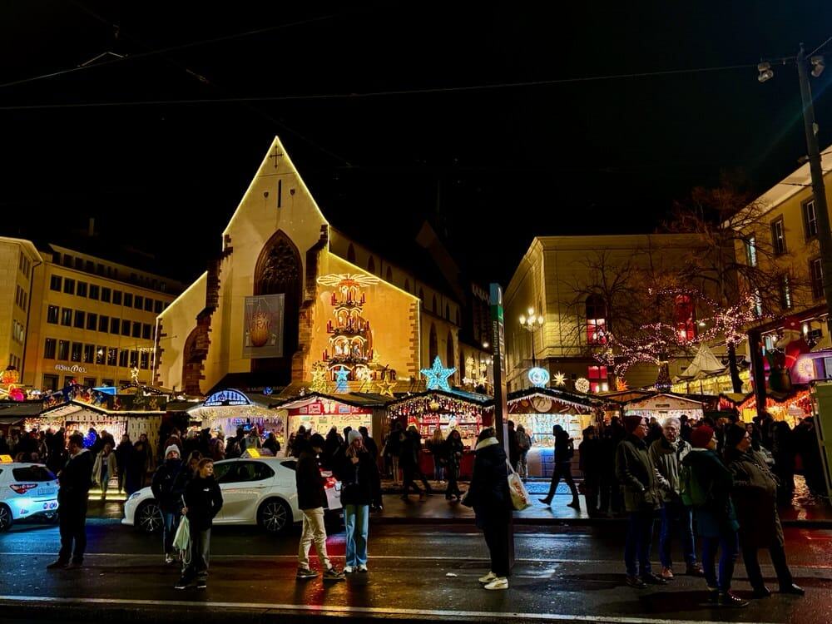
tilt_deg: +12.4
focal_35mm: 24
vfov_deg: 56.8
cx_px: 416
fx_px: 577
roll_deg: +0.1
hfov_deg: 71.6
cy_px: 312
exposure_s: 1/33
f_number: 1.78
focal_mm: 6.76
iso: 640
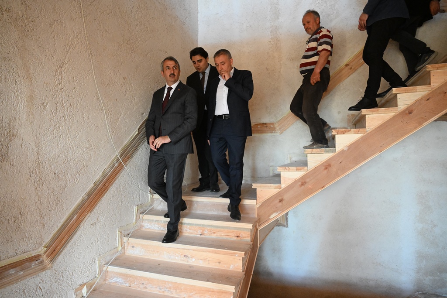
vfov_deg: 53.1
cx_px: 224
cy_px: 149
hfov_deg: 73.7
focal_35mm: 24
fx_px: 298
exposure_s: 1/320
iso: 9000
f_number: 5
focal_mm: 24
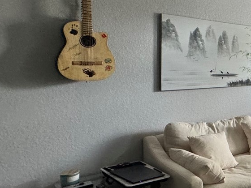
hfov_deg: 32.6
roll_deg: -1.7
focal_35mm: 40
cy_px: 79
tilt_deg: -2.4
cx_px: 339
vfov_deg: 35.9
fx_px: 290
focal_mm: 2.22
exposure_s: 1/60
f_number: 2.2
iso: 320
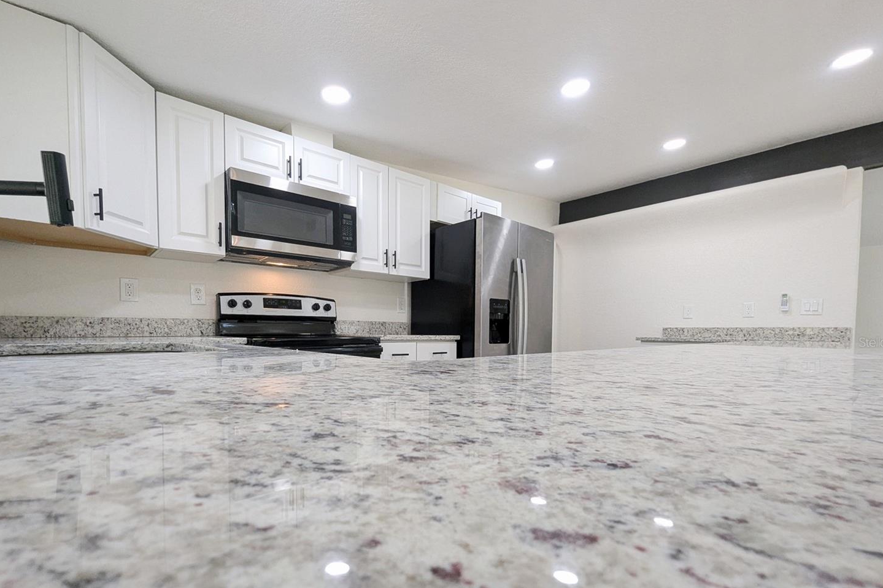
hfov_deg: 100.4
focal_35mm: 15
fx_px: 368
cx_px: 428
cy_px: 342
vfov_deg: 76.7
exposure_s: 1/40.1
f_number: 2.2
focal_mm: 1.95
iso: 50
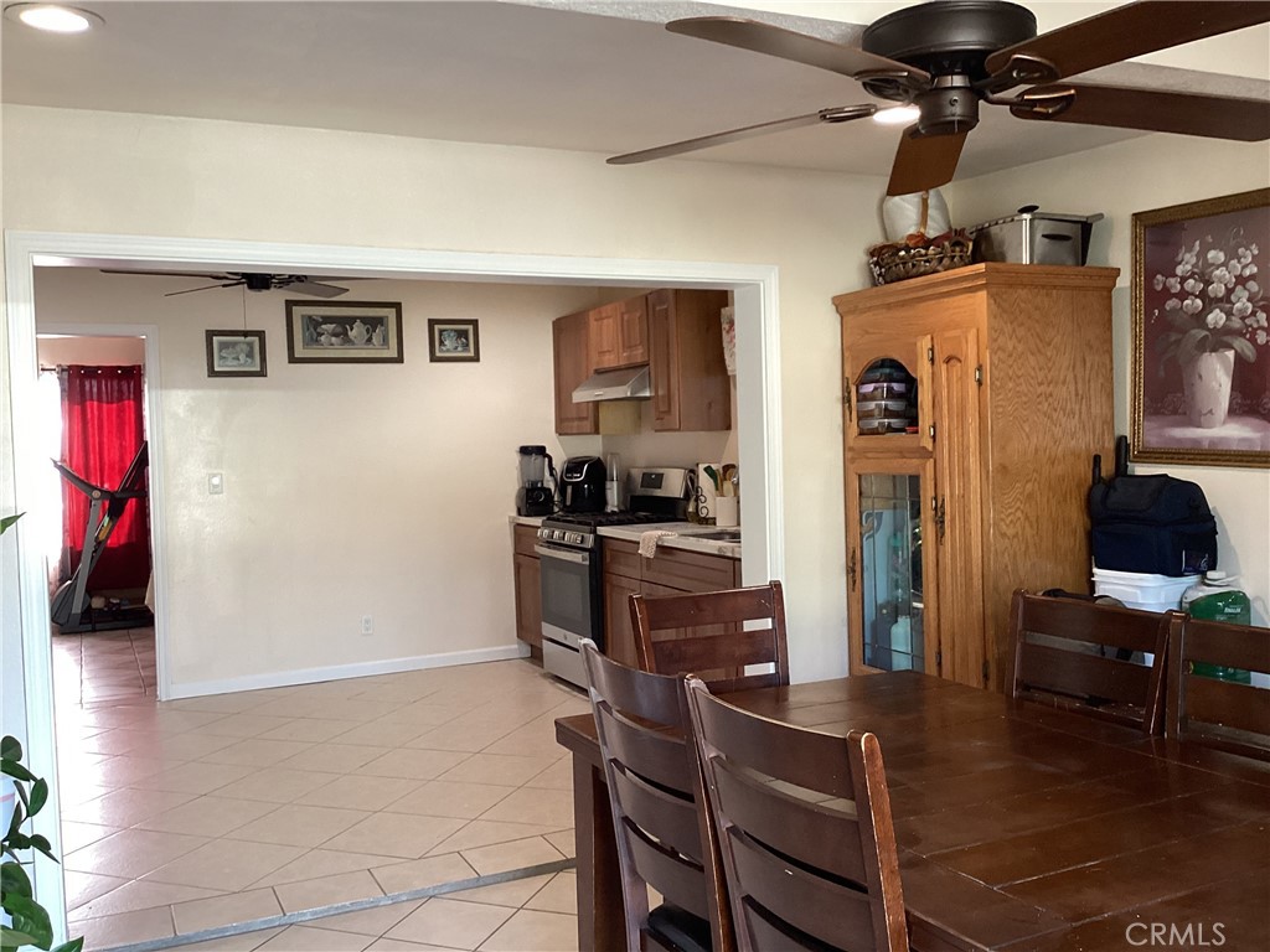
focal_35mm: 31
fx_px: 1137
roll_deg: +1.1
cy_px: 476
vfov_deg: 45.4
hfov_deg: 58.4
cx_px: 635
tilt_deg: -2.6
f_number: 2.4
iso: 125
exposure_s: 1/60
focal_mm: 3.3
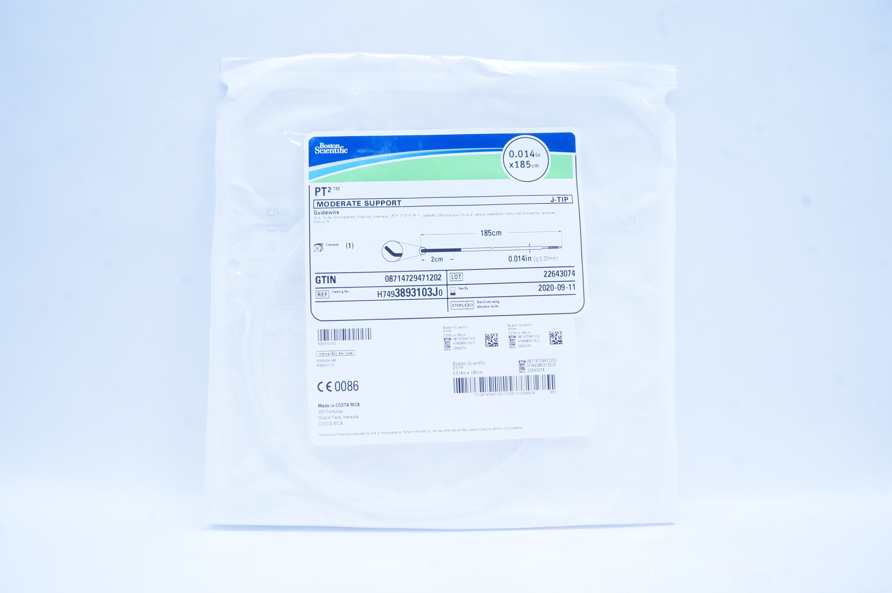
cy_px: 296
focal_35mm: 27
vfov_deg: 47.8
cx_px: 446
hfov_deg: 67.4
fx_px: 668
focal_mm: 18
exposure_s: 1/10
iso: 400
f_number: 14
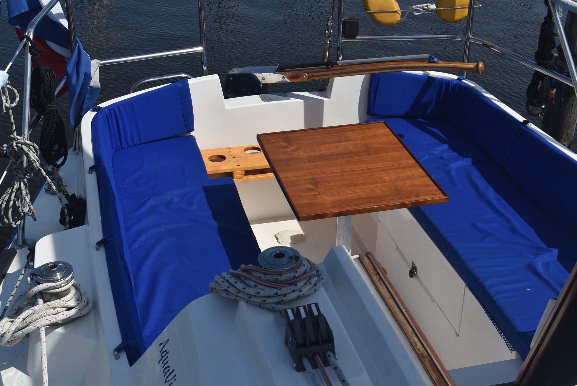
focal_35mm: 54
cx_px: 288
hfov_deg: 36.8
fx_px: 866
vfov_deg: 25.1
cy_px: 193
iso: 200
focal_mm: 36
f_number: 10
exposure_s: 1/400
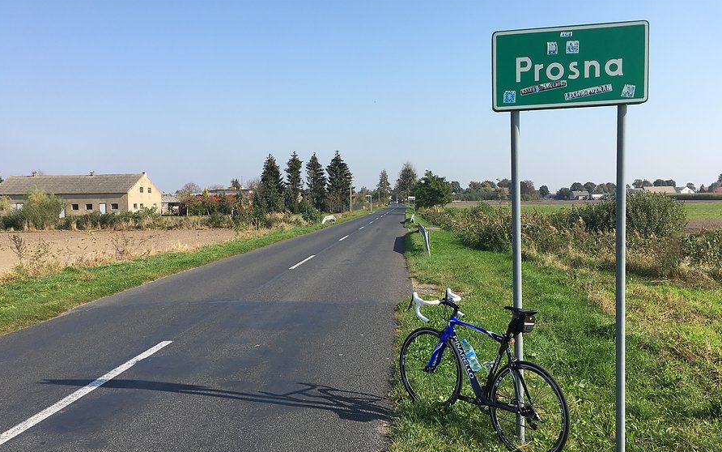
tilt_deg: -3.2
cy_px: 229
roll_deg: +1.1
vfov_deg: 40.6
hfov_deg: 61.2
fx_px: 610
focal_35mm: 31
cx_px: 361
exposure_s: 1/1040
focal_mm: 4.15
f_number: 2.2
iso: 25
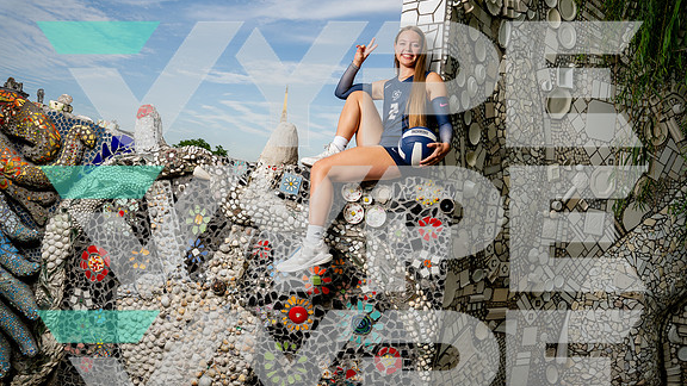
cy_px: 229
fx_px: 474
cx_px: 344
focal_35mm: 26
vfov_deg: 44.2
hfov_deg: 71.9
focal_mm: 24
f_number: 4
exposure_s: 1/1250
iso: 250
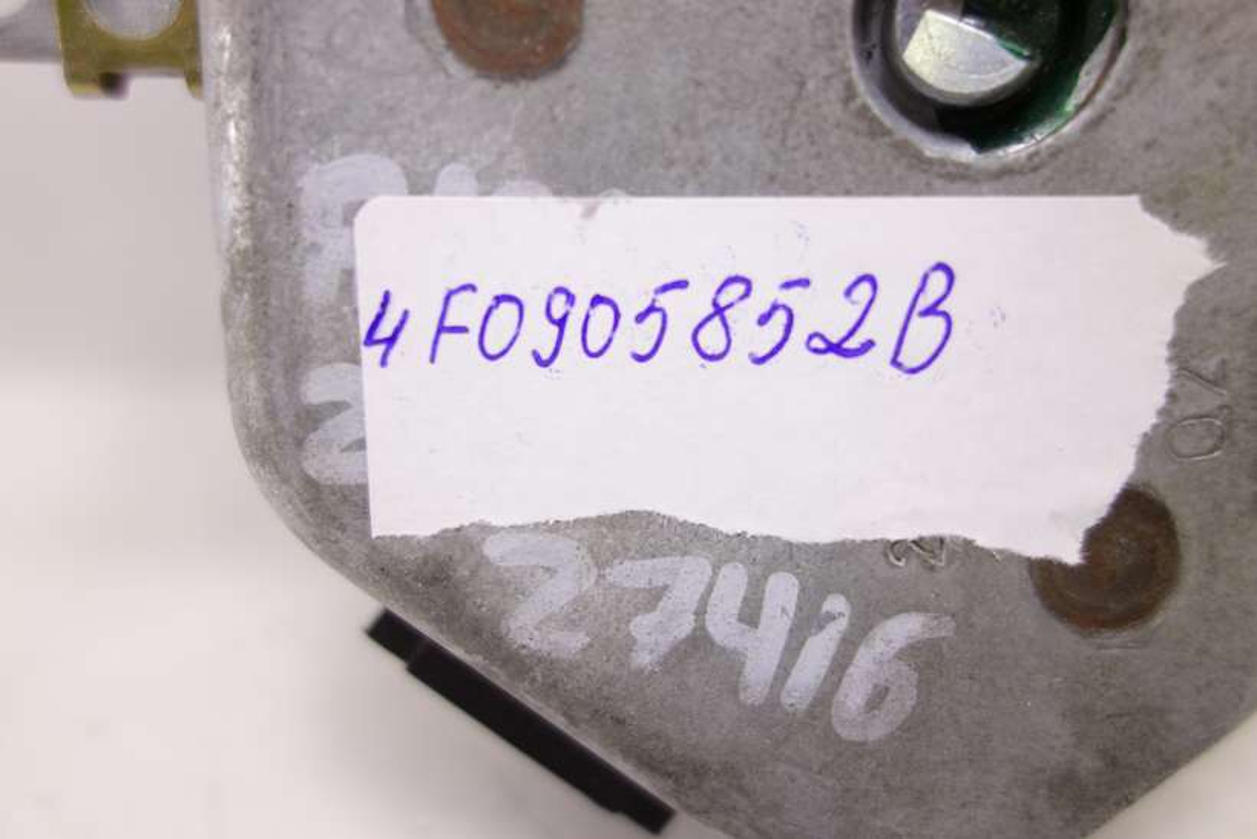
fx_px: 978
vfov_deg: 46.4
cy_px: 420
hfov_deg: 65.5
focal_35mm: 28
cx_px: 628
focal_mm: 10.4
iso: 125
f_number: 2
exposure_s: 1/100
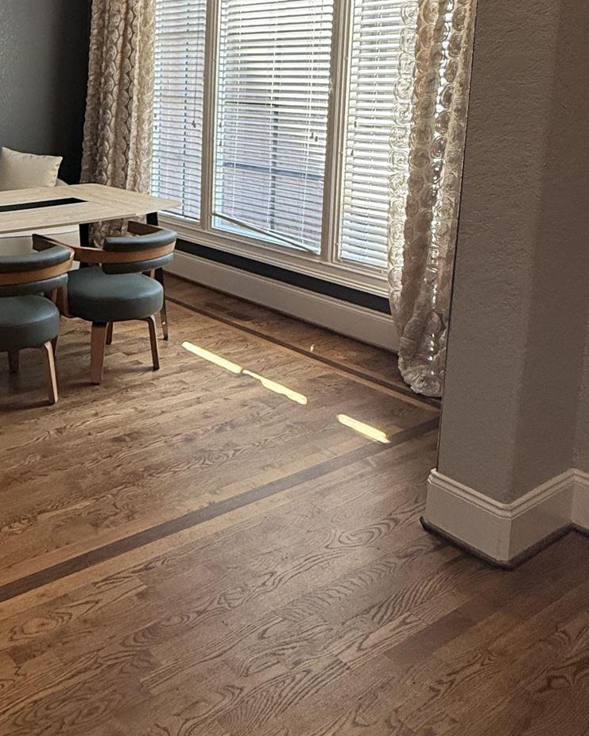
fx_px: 741
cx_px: -14
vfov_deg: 50.2
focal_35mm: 34
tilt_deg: -7.1
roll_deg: -0.2
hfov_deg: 38.1
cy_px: 164
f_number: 2.2
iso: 160
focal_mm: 2.22
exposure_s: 1/120
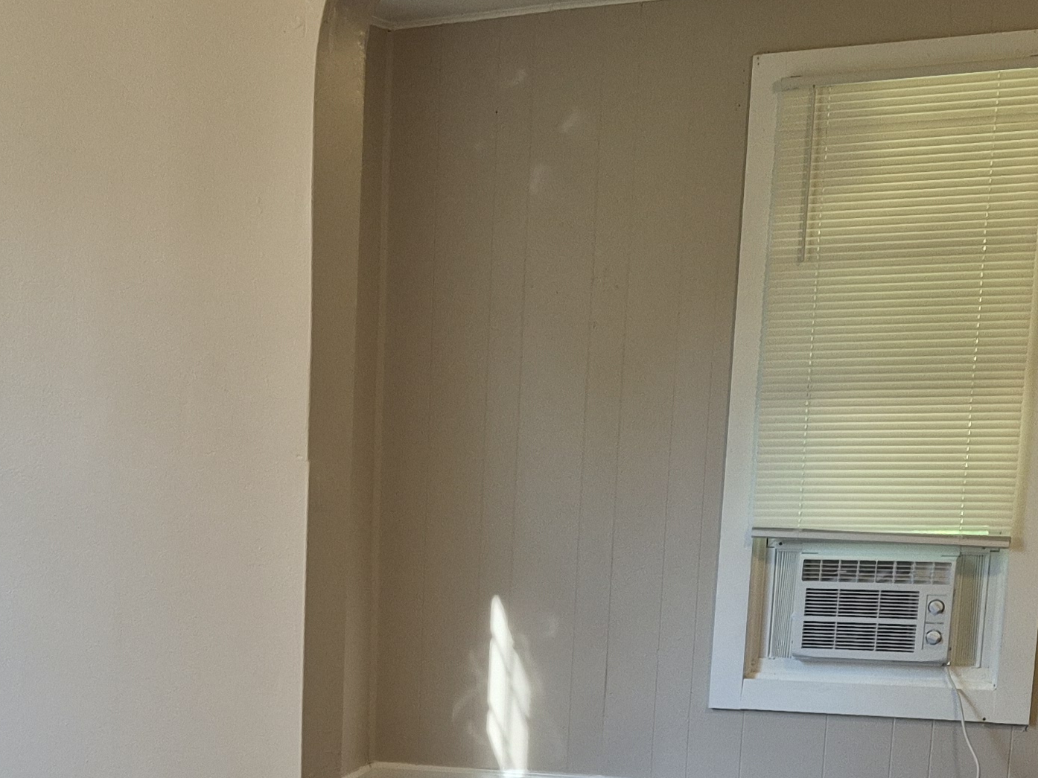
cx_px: -35
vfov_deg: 21.0
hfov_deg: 27.5
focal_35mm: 66
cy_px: 883
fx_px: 1979
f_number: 1.8
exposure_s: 1/120
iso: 100
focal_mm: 5.4
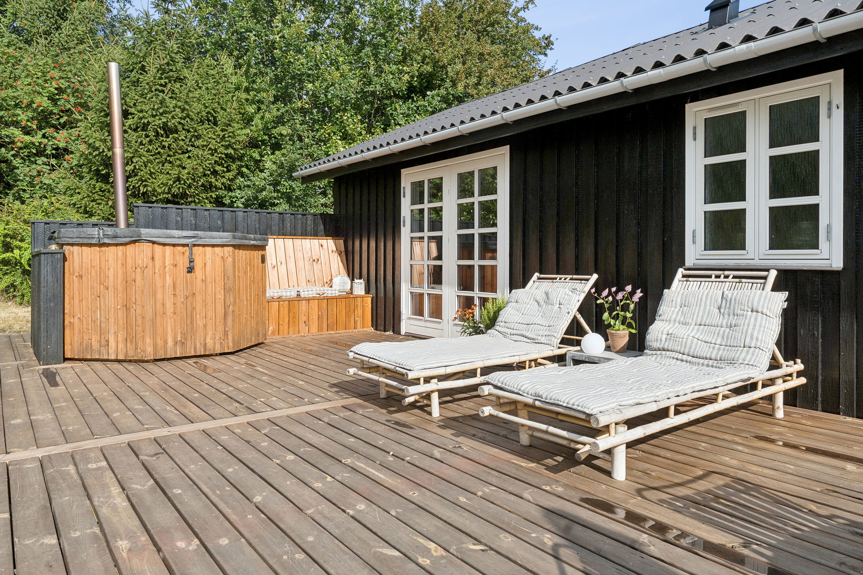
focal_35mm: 25
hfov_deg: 71.5
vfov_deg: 51.3
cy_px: 288
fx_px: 599
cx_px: 432
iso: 400
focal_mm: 17
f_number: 11
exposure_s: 1/640
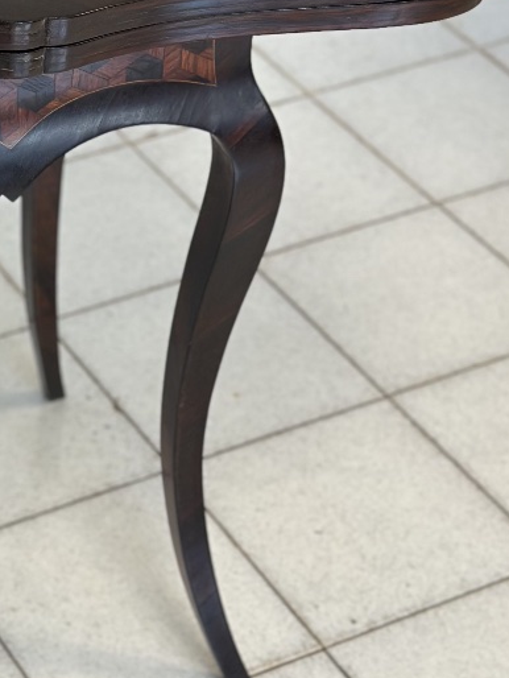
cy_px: 168
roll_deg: -0.5
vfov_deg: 17.5
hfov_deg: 13.0
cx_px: -50
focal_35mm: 112
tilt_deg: -34.9
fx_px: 2194
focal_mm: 6.86
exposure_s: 1/100
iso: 100
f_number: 1.78
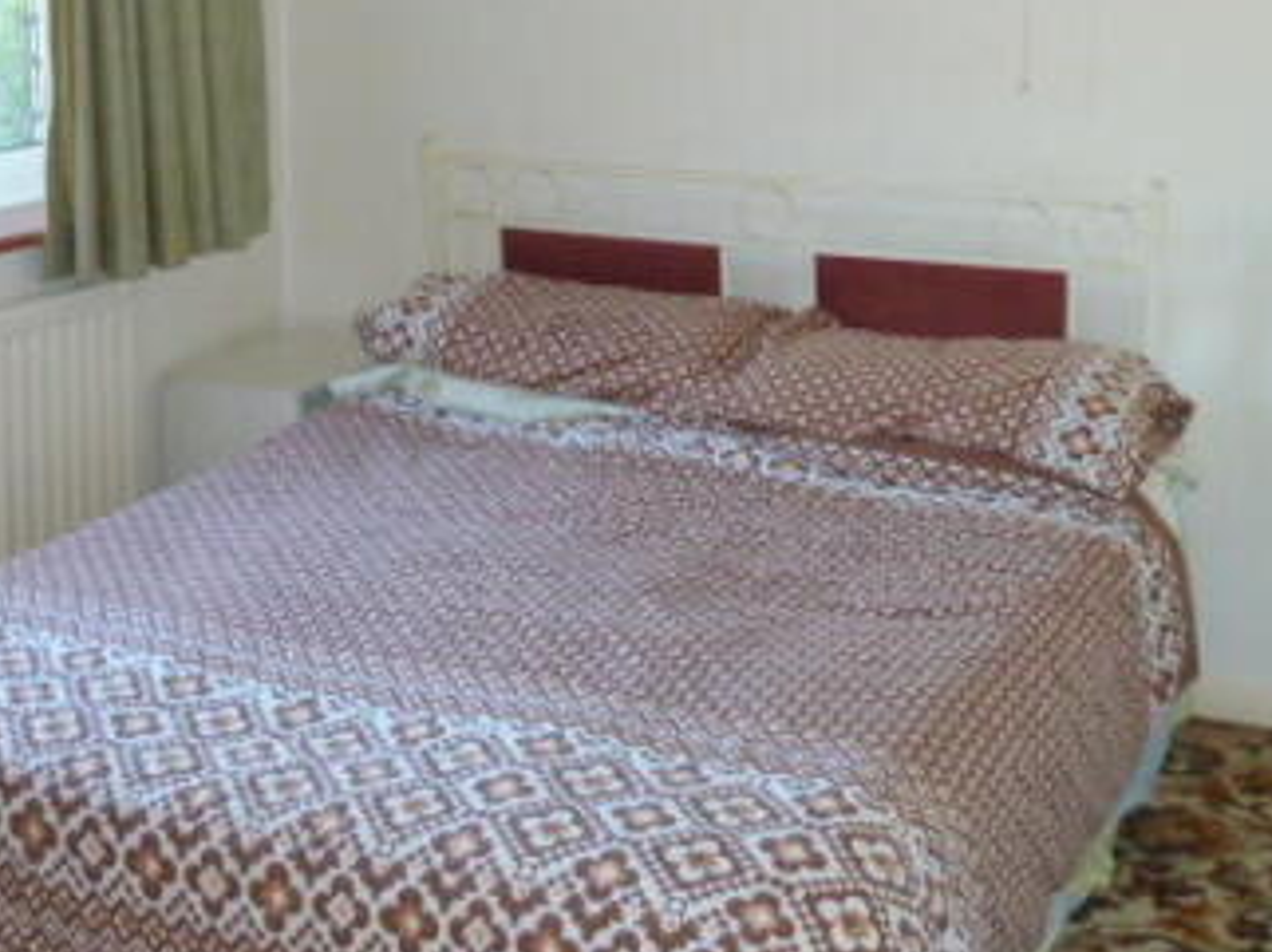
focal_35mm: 58
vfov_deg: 25.0
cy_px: 275
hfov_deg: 33.1
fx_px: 2130
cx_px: 500
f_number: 3.5
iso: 250
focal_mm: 5.3
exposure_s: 1/30
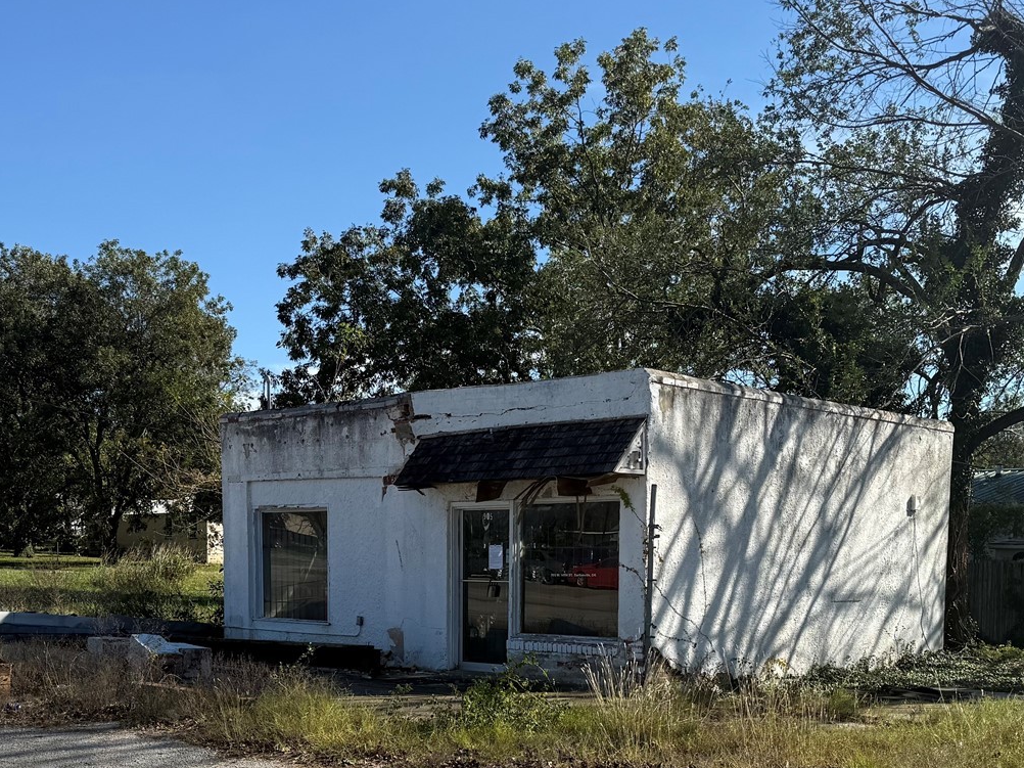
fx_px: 1360
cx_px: 488
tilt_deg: -4.5
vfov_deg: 30.2
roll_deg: -0.4
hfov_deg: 41.2
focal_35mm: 46
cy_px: 683
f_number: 1.78
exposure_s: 1/3953
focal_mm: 6.76
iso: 80
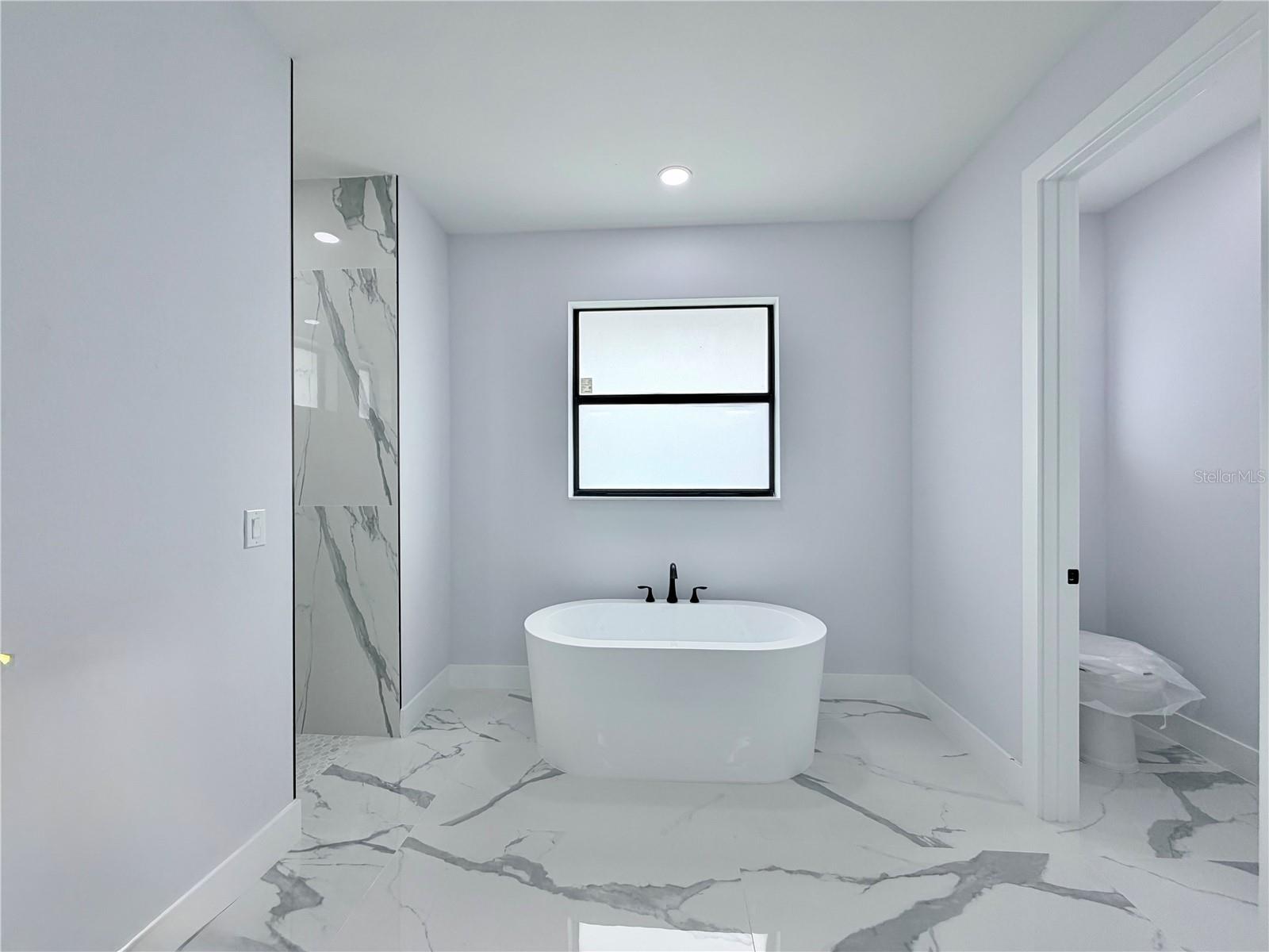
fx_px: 513
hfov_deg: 102.1
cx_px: 634
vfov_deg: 85.7
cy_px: 476
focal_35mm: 14
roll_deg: +1.1
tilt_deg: -0.2
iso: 80
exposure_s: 1/121
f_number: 2.2
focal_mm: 2.22
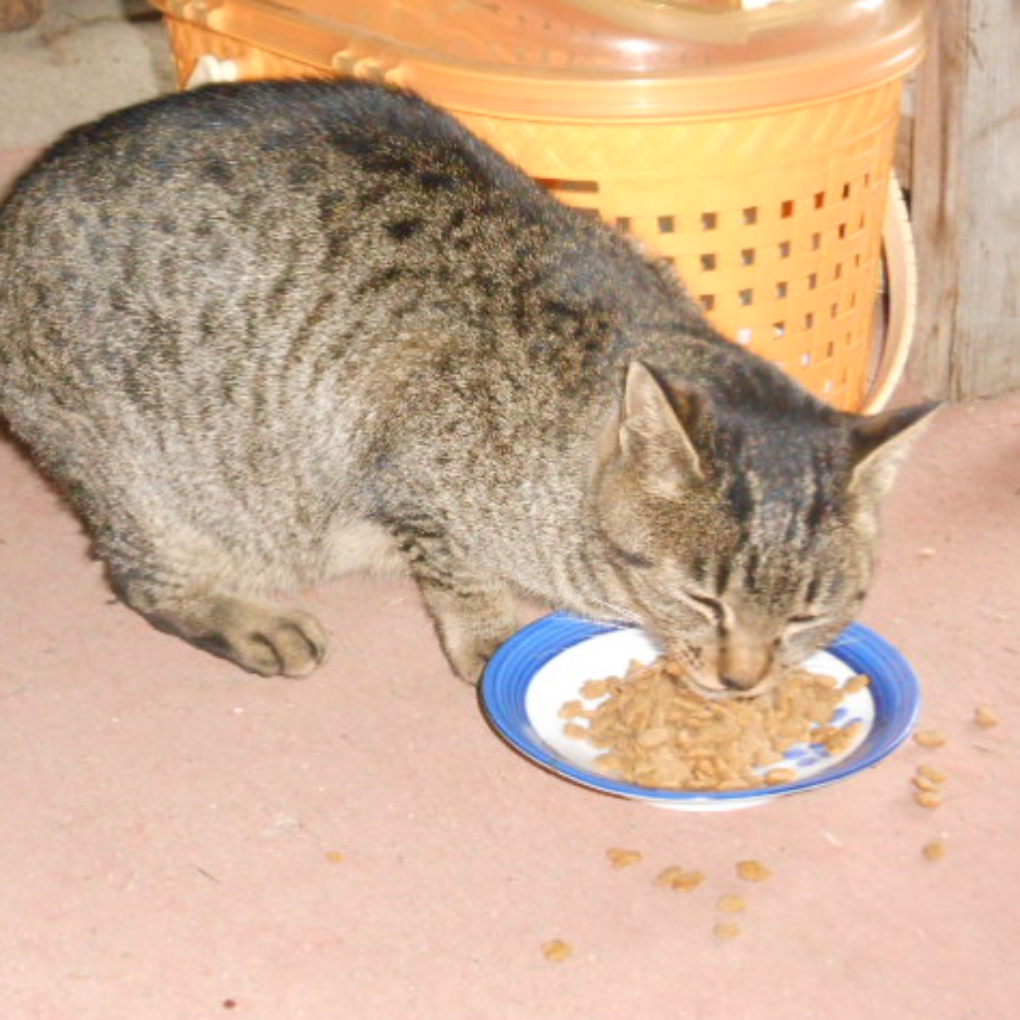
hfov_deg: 20.2
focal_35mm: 86
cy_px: 512
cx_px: 488
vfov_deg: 20.2
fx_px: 2867
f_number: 6
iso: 1000
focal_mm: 12.8
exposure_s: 1/60
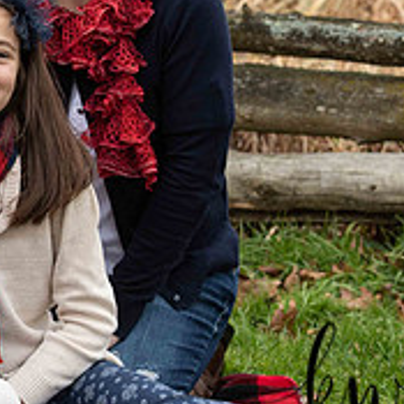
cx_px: -99
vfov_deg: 6.8
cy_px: 84
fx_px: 3420
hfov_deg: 6.7
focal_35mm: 259
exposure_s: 1/200
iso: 400
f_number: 5.6
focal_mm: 92
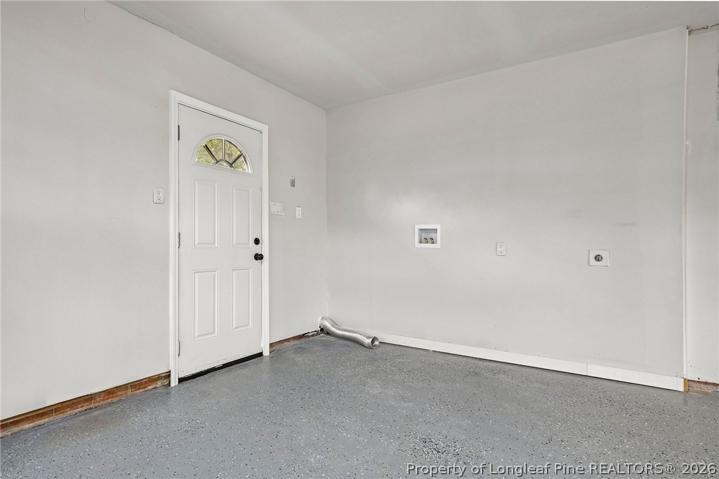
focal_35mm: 18
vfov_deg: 65.9
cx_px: 360
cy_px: 240
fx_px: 369
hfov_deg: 88.5
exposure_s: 1/20
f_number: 8
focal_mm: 18.5
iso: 400
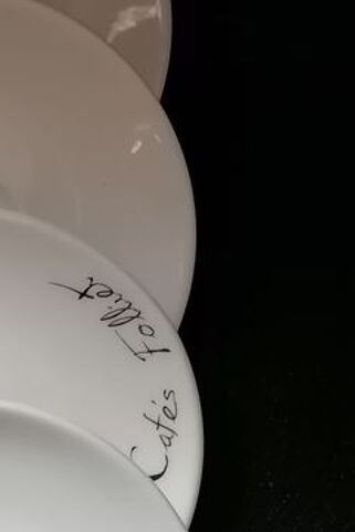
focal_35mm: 98
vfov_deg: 20.3
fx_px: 1448
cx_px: -66
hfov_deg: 13.6
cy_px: 499
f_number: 1.8
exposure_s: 1/20
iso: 640
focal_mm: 4.75
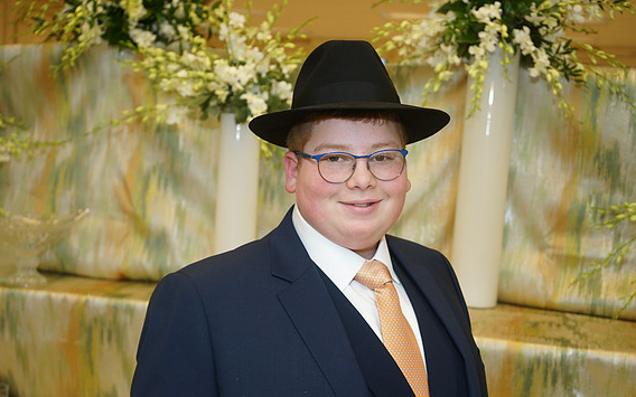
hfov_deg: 39.6
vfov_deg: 25.3
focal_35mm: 51
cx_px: 319
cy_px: 204
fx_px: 884
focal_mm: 49
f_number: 5
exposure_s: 1/100
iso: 400
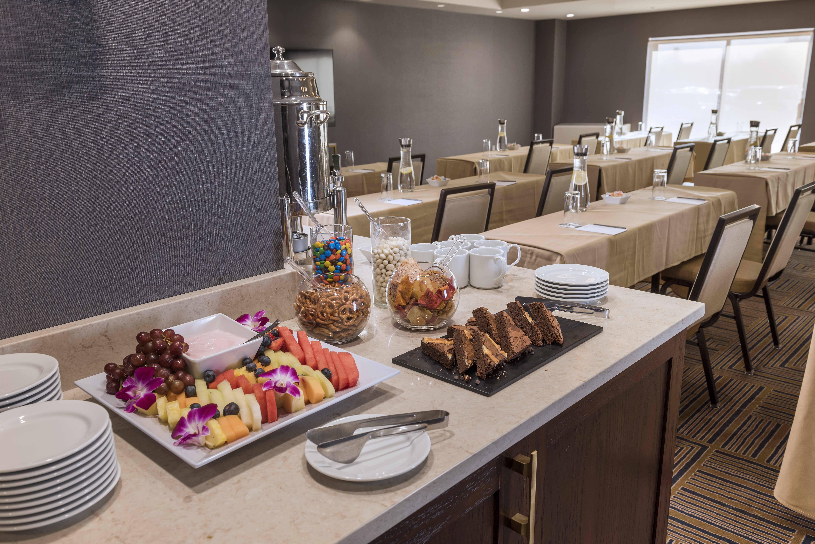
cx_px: 408
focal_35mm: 29
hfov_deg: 63.6
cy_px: 272
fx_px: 657
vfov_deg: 45.0
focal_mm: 29
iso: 100
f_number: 9
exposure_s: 1/5
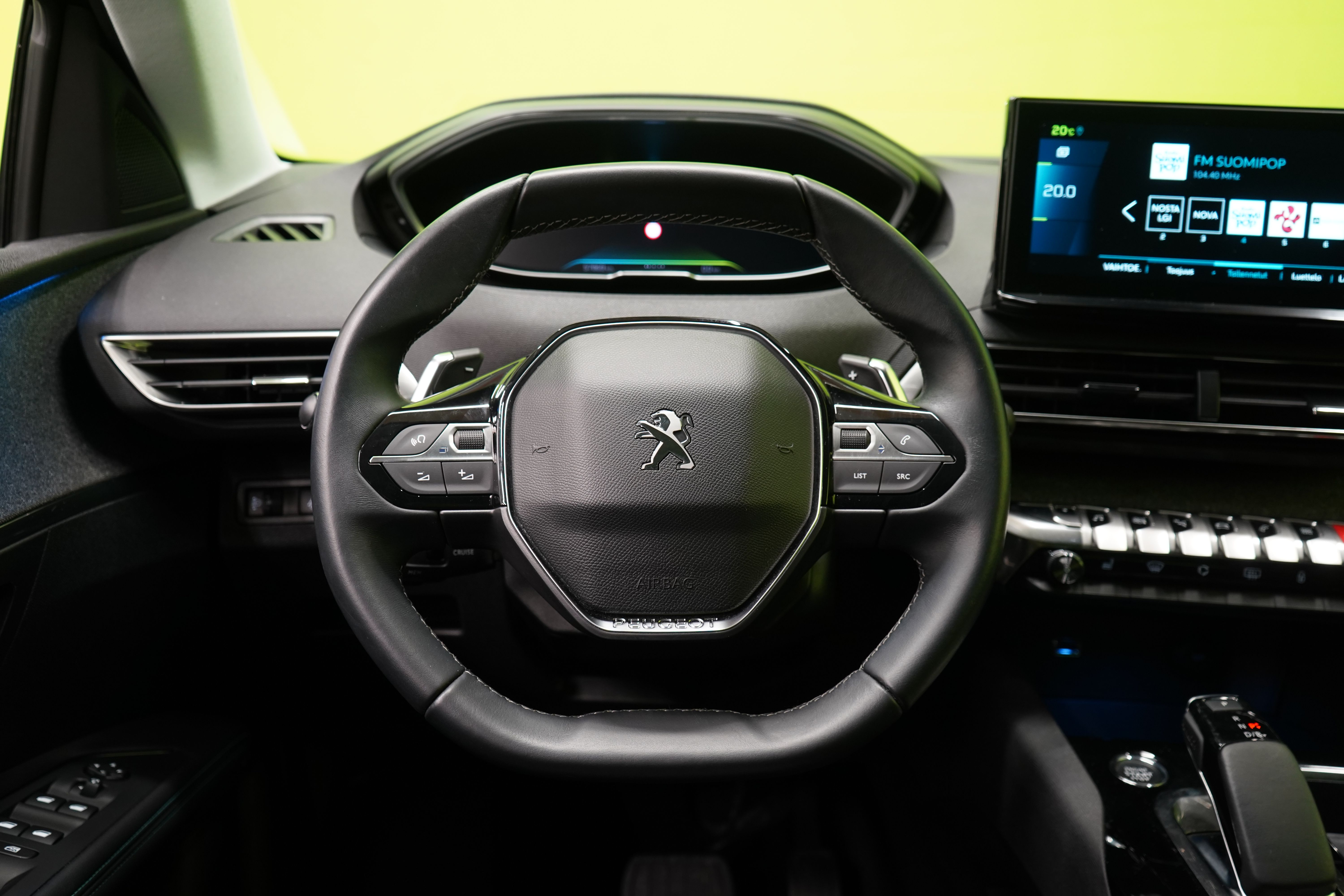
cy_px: 448
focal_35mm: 33
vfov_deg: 40.0
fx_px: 1232
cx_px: 672
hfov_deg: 57.2
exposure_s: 1/25
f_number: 5
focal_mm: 33
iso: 1250
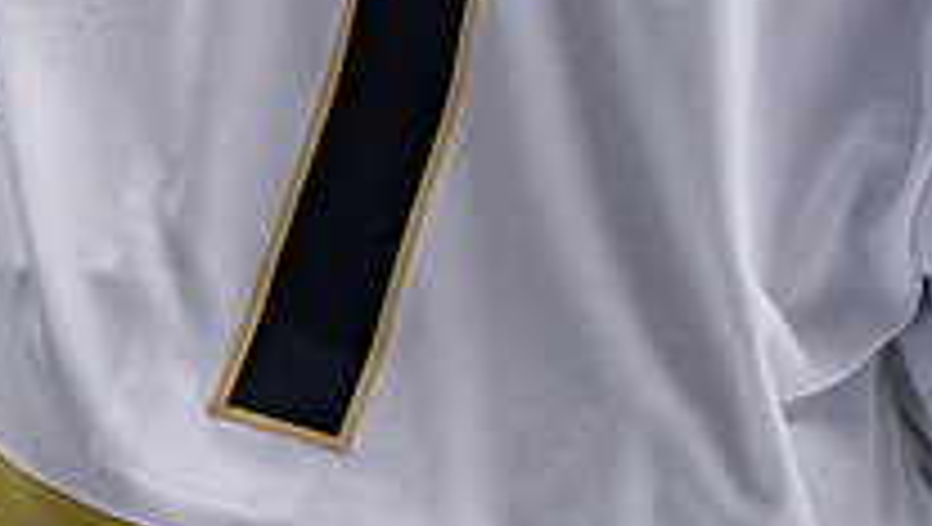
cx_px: 70
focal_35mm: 378
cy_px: -395
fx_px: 9352
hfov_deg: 5.7
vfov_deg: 3.2
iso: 2000
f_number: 3.2
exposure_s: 1/800
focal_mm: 70
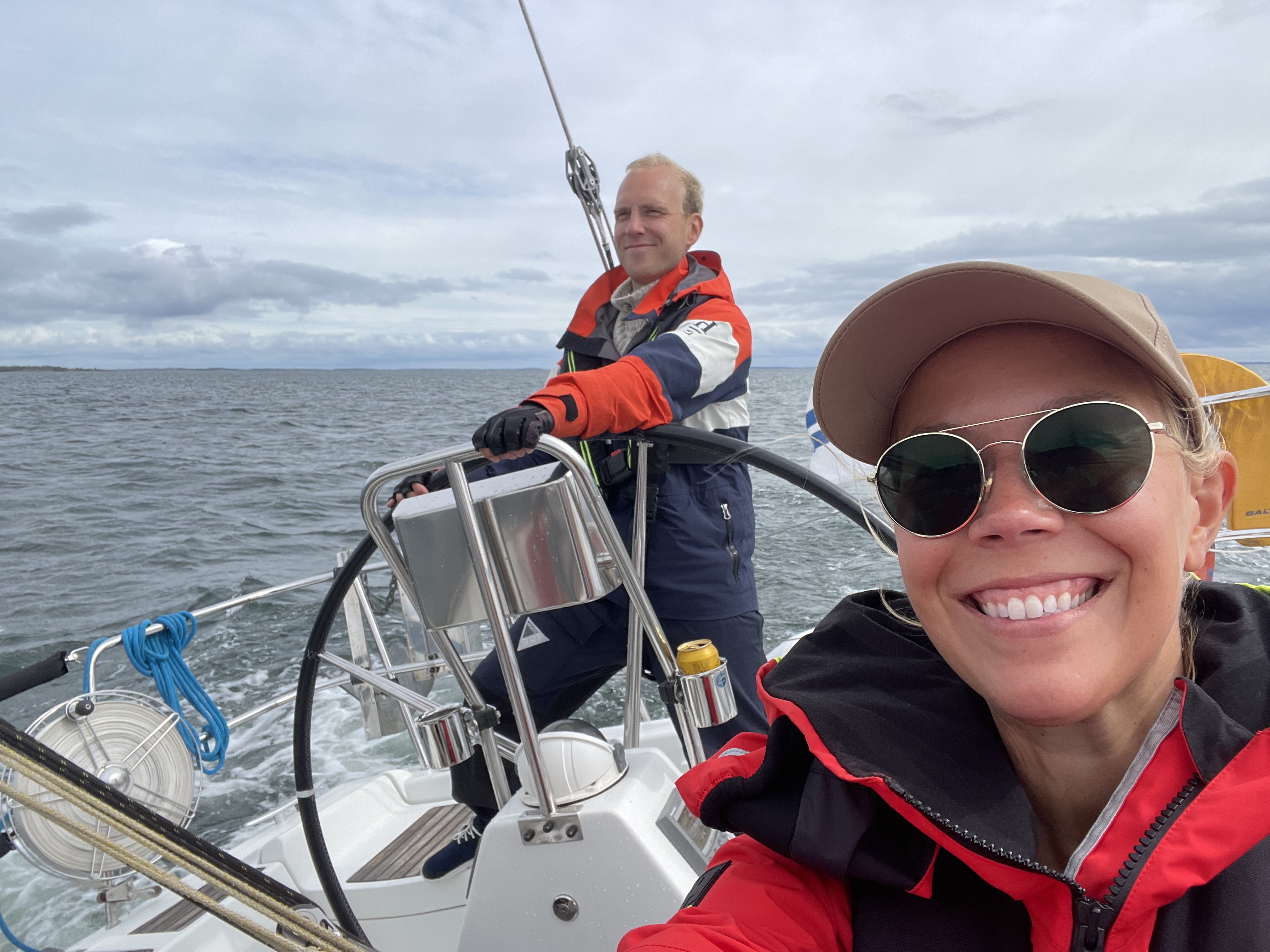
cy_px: 476
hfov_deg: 73.9
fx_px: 844
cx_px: 635
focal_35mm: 23
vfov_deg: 58.9
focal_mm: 2.71
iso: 25
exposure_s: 1/628
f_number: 2.2
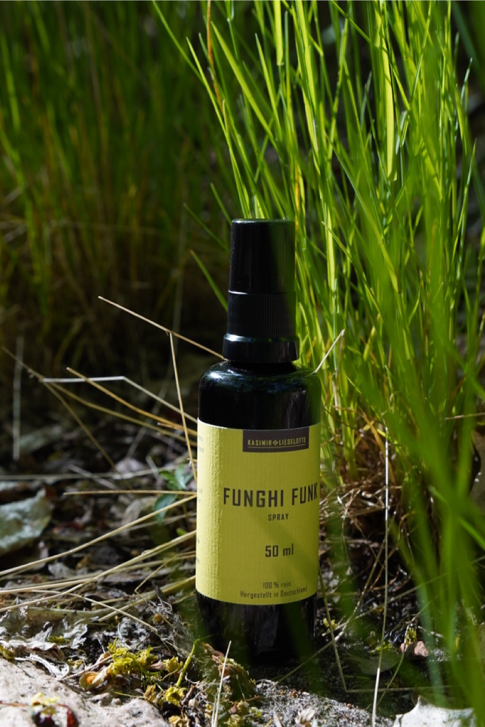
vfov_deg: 28.8
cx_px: 242
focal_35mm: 70
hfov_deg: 19.5
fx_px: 1415
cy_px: 364
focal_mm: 47
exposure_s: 1/60
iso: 200
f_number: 8
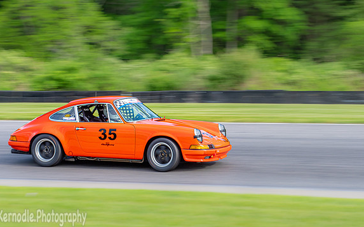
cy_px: 93
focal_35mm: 97
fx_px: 962
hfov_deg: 21.4
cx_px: 158
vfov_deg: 13.5
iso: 200
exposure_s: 1/125
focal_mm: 40
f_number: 9
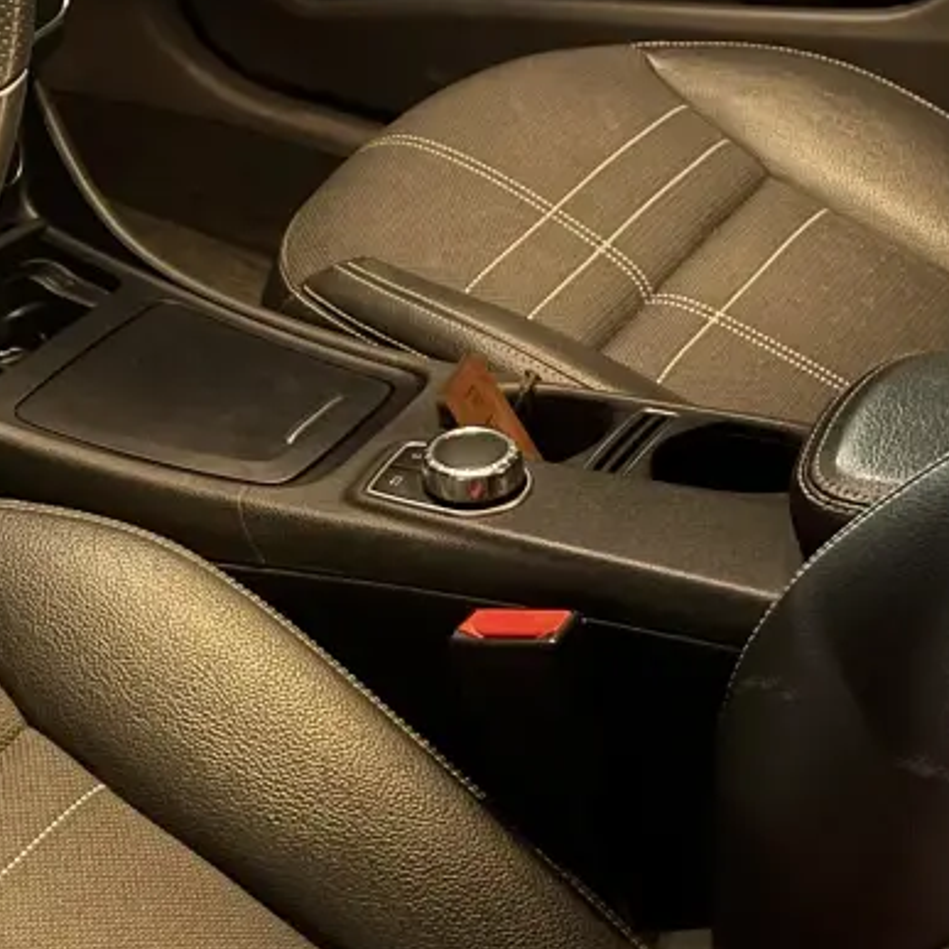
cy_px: 284
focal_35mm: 76
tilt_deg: -29.9
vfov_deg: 22.6
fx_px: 2357
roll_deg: -3.6
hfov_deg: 21.7
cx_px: -64
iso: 640
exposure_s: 1/12
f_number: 1.6
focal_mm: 4.2
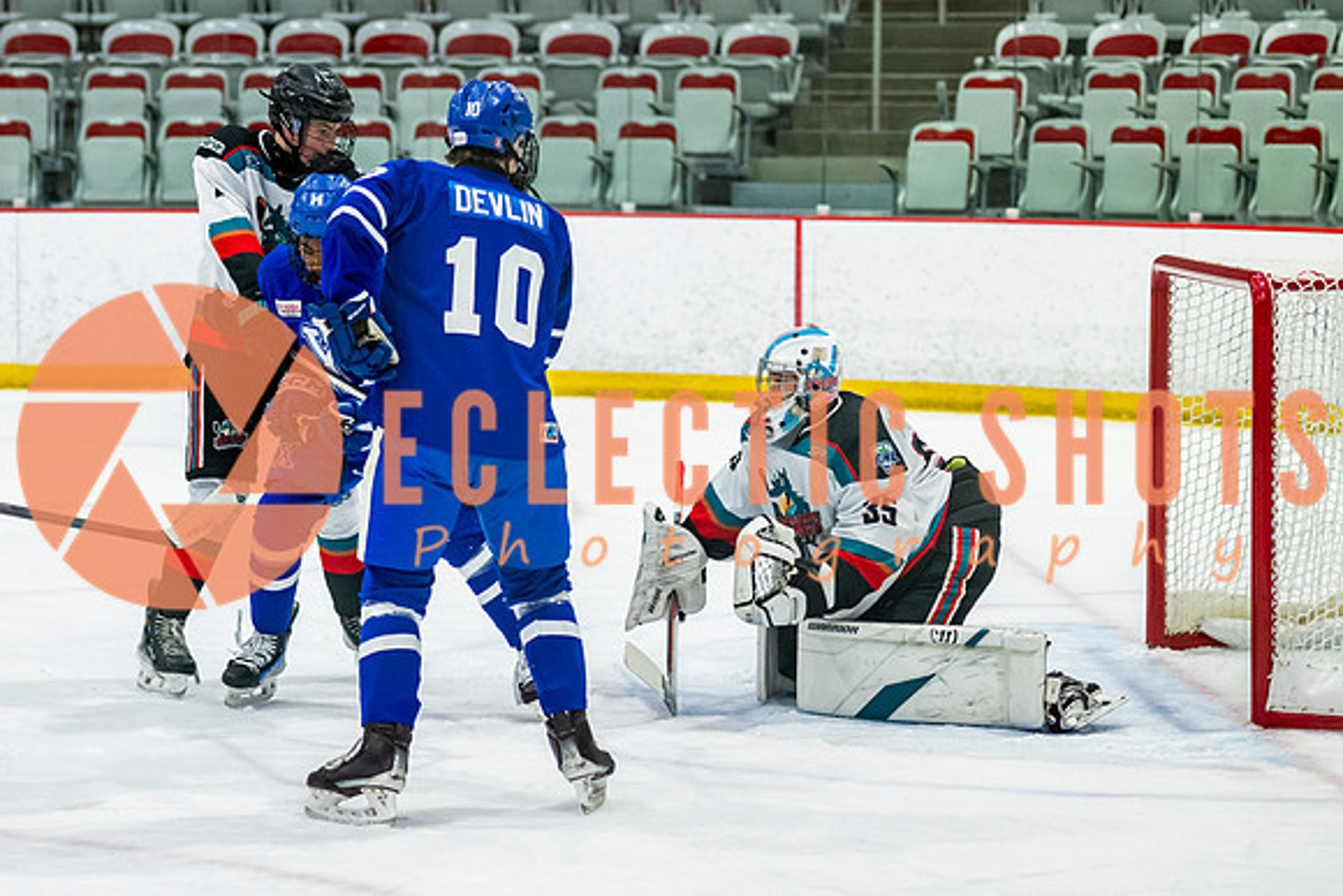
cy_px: 448
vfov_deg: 9.8
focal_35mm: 140
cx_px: 391
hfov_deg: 14.6
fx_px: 5229
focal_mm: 85
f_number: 3.2
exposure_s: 1/1000
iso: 1600
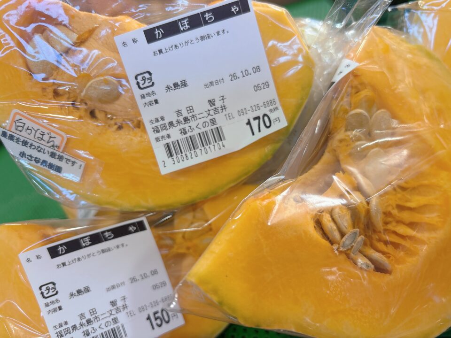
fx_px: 339
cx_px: 226
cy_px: 169
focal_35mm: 26
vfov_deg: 53.1
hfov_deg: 67.3
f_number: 1.6
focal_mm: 5.96
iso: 80
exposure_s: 1/120
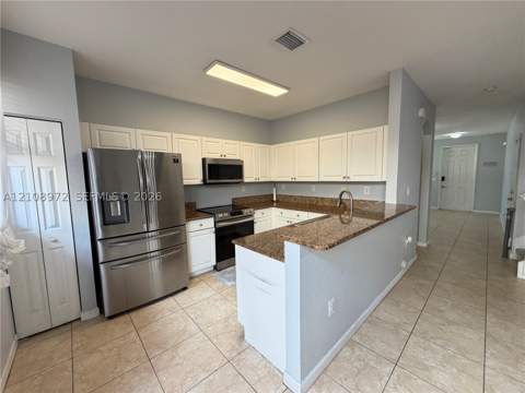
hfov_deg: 102.1
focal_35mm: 14
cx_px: 262
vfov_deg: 85.7
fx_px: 212
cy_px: 196
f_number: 2.2
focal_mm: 2.22
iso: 200
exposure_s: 1/120
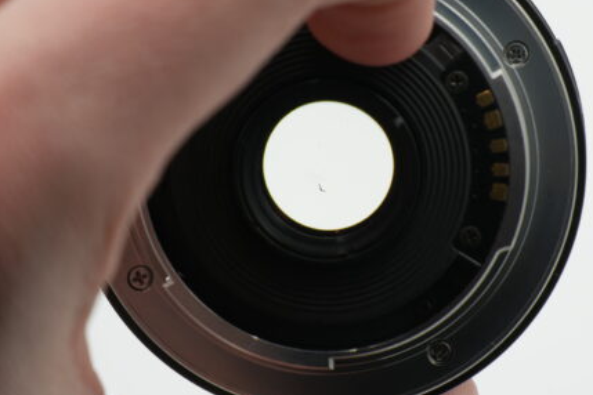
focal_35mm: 147
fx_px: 2421
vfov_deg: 9.3
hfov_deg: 14.0
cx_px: 365
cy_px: 184
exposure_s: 1/125
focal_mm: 70
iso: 320
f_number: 11
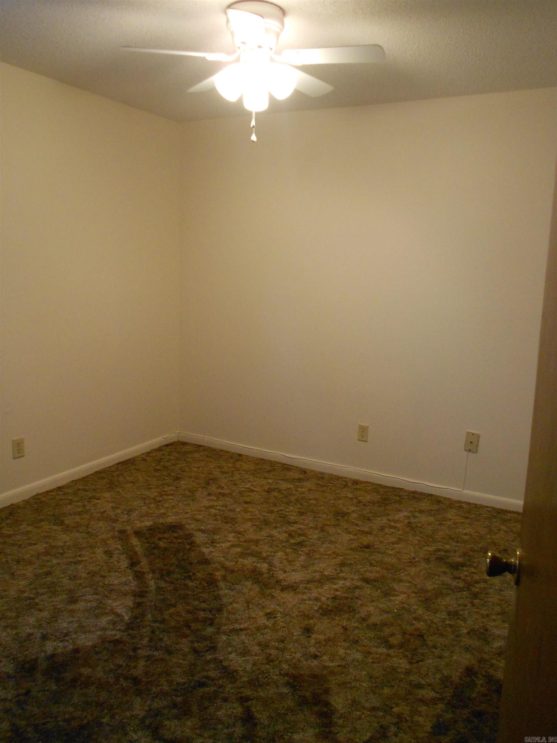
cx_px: 278
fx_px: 622
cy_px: 372
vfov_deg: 61.7
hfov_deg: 48.2
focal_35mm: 29
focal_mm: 5.1
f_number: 3.4
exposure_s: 1/25
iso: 400
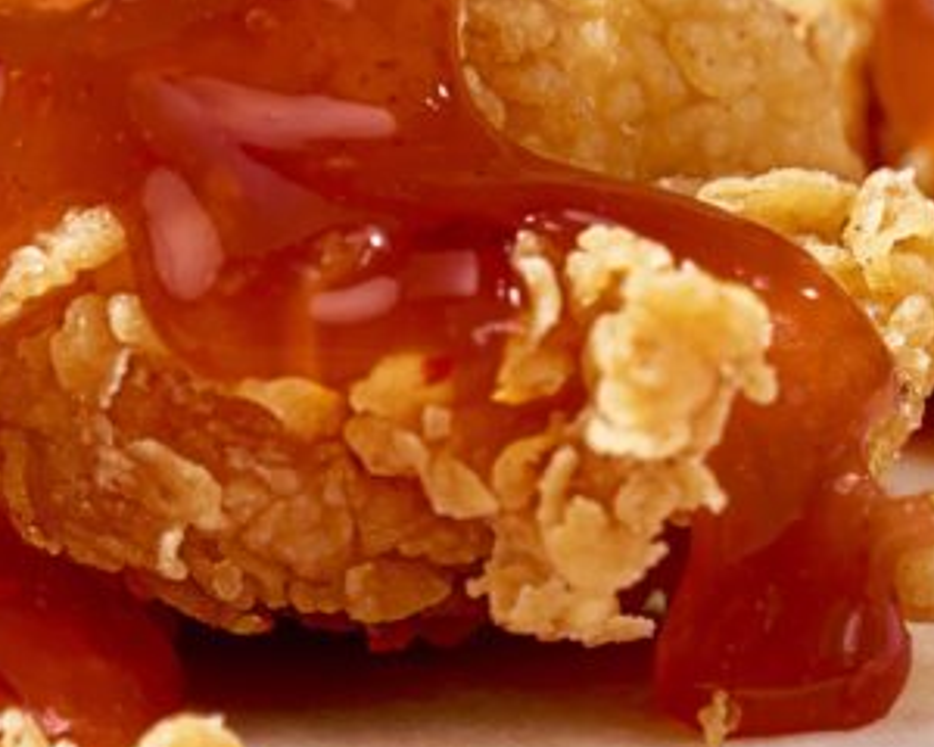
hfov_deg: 7.8
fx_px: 6772
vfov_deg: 6.3
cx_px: -318
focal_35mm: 245
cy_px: 352
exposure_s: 1/20
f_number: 9
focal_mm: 90
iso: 500
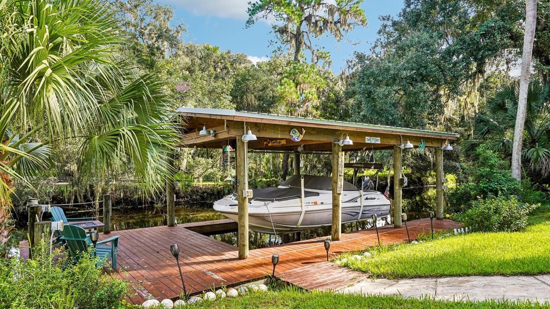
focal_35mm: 24
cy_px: 166
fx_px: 350
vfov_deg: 47.7
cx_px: 271
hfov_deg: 76.3
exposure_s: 1/15
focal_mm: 22
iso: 400
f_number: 20
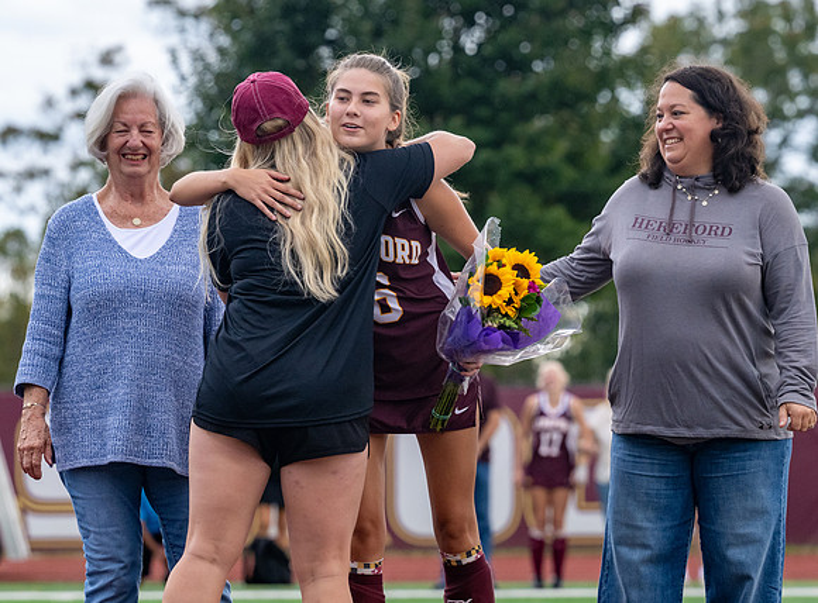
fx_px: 5484
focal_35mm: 233
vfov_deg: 6.3
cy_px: 309
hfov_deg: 8.5
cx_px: 380
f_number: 4.5
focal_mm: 150
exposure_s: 1/640
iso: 1400
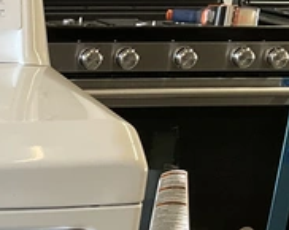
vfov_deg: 12.5
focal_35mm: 117
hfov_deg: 15.1
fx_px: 999
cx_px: -156
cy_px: 348
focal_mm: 3
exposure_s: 1/60
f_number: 1.8
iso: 50
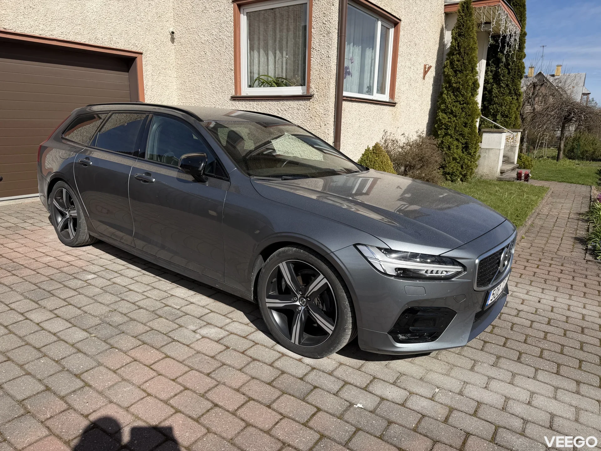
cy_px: 226
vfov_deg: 56.8
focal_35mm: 24
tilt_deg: -14.1
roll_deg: -1.8
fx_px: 417
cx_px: 300
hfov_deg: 71.6
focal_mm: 6.76
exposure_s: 1/6173
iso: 80
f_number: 1.78
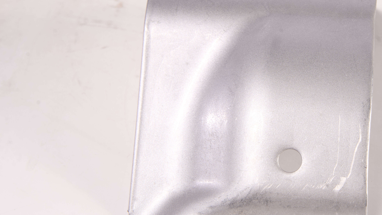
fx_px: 1165
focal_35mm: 115
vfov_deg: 10.5
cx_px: 270
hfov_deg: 18.5
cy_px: 91
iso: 160
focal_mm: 75
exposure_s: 1/125
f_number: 13
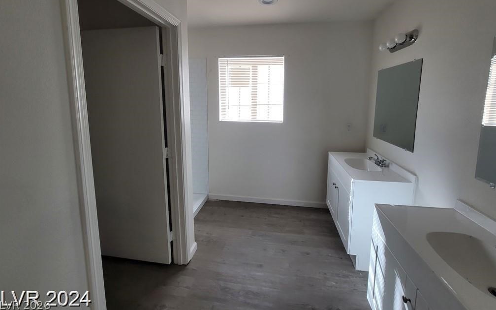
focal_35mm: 14
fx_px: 189
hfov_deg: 105.3
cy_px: 124
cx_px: 248
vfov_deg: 77.8
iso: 64
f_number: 2.2
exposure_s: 1/60
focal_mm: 2.2
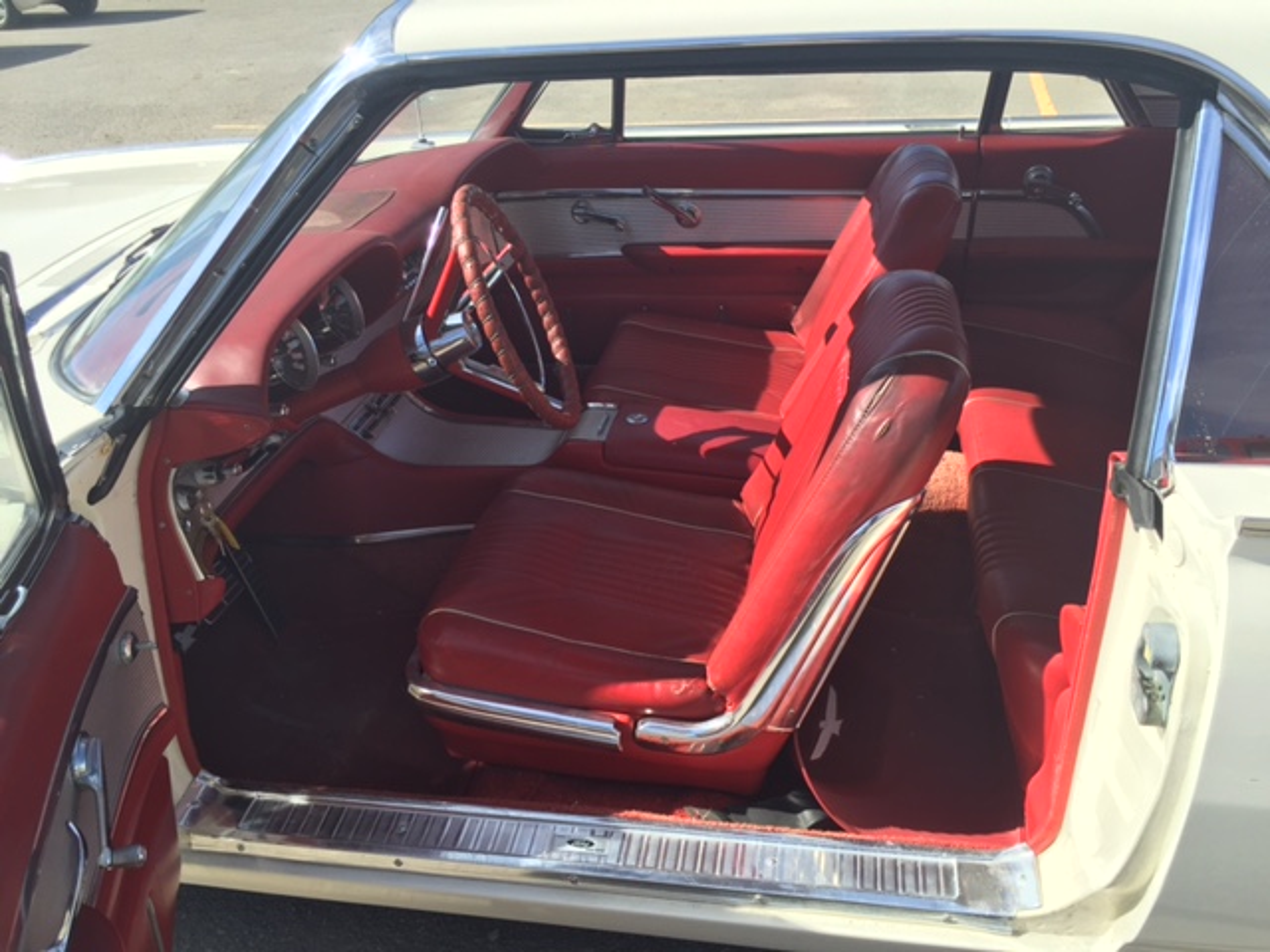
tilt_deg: -28.2
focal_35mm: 29
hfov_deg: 61.7
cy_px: 476
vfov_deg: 48.2
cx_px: 635
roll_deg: +3.3
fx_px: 1064
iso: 32
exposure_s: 1/989
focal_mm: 4.15
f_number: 2.2
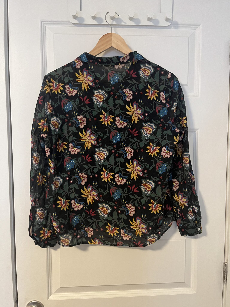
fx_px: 230
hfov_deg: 53.1
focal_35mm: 26
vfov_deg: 67.3
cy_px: 154
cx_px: 115
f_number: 1.6
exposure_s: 1/60
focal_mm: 5.1
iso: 400
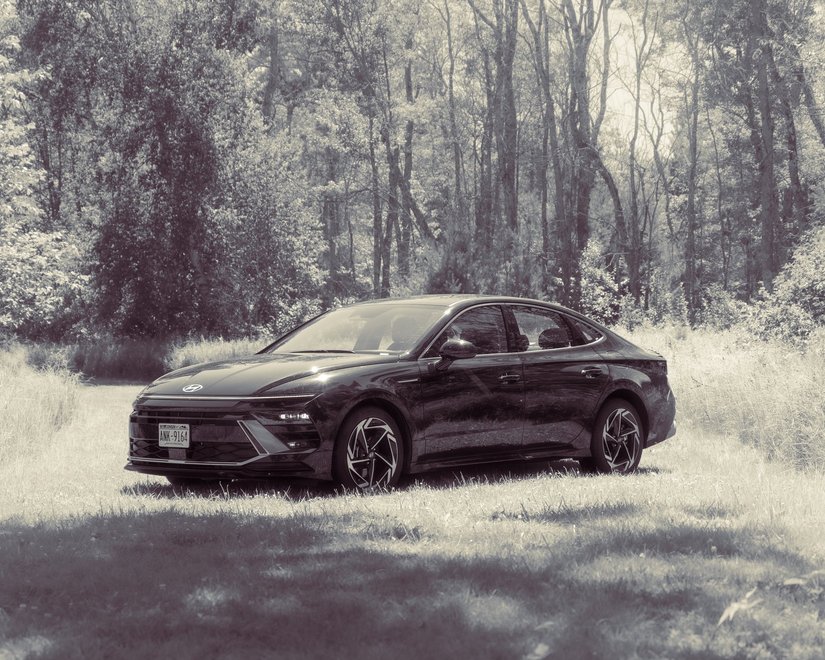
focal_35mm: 72
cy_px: 388
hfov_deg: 26.4
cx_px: 362
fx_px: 1758
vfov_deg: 21.2
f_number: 4.5
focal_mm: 53
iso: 100
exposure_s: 1/400
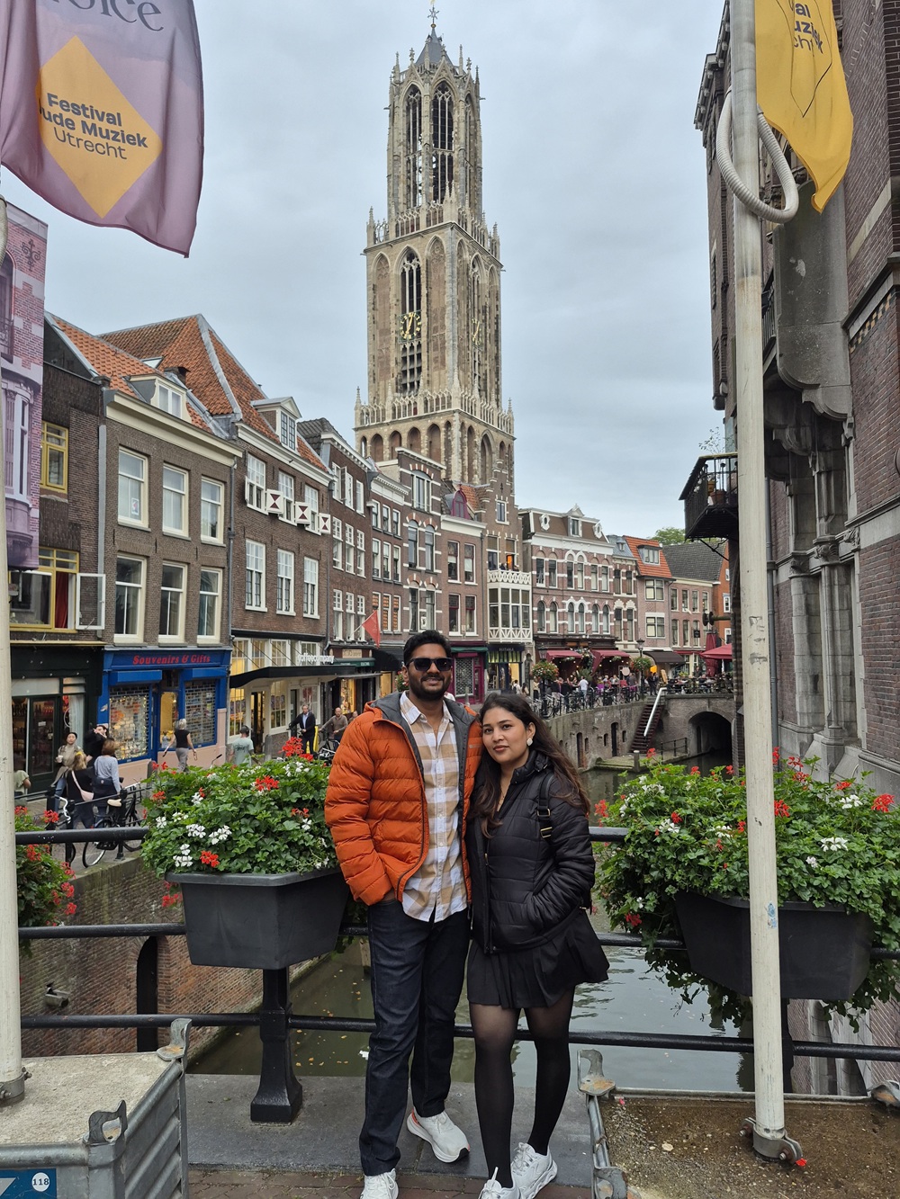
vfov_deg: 73.9
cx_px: 450
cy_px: 600
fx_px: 797
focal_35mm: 23
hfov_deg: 58.9
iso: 80
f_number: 1.8
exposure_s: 1/180
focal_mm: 5.4
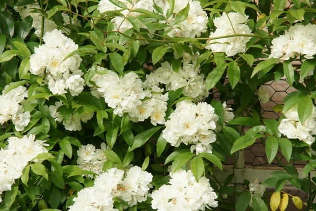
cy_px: 106
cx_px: 158
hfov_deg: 13.0
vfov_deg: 8.7
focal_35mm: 158
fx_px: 1383
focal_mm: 105
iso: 200
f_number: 9
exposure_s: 1/250
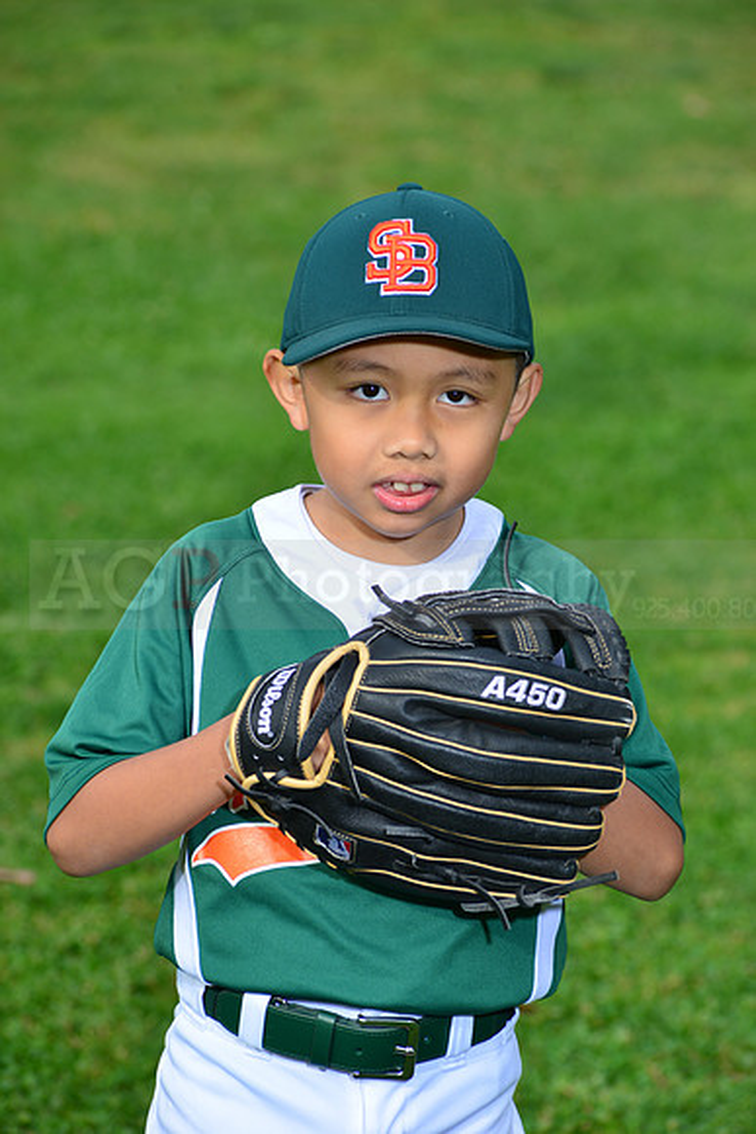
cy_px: 567
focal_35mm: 185
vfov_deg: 11.1
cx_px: 378
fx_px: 5824
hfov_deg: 7.4
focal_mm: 185
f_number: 10
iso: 200
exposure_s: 1/200
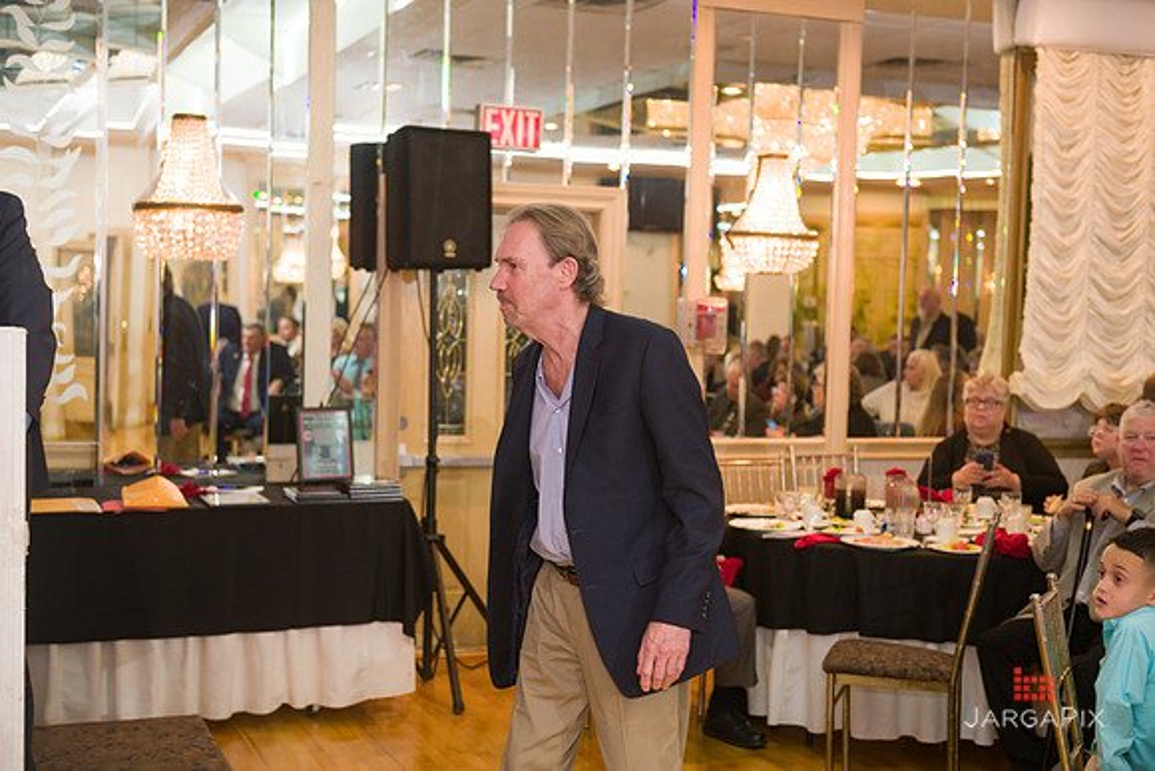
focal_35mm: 52
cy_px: 386
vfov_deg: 26.0
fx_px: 1669
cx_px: 578
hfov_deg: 38.2
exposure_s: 1/125
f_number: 3.2
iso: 1000
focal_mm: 52
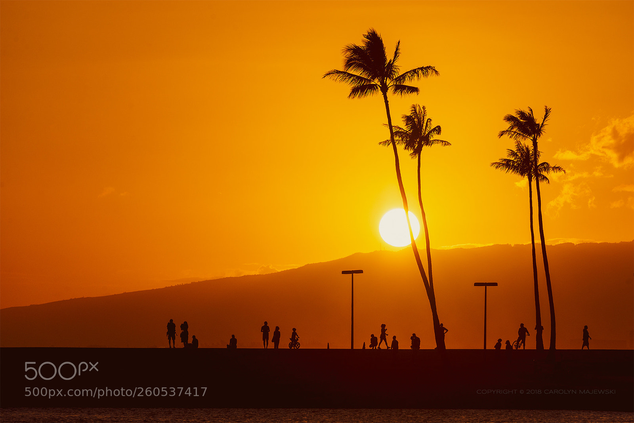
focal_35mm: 210
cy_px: 212
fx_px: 3699
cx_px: 317
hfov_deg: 9.8
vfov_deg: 6.5
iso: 400
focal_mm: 210
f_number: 9
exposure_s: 1/4000
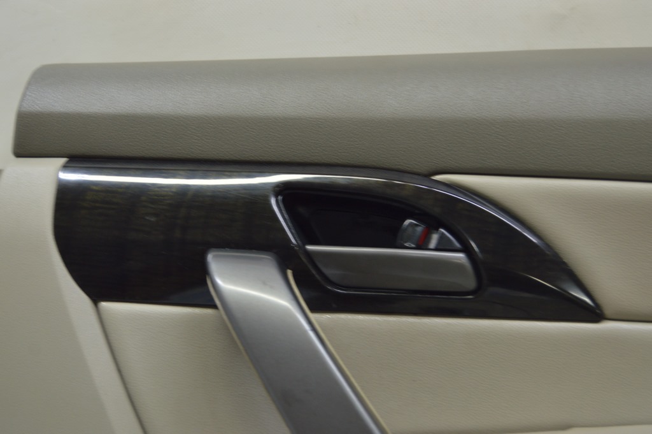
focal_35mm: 69
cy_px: 217
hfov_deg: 29.3
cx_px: 326
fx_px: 1249
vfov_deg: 19.7
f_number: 5.6
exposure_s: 1/20
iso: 400
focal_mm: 46
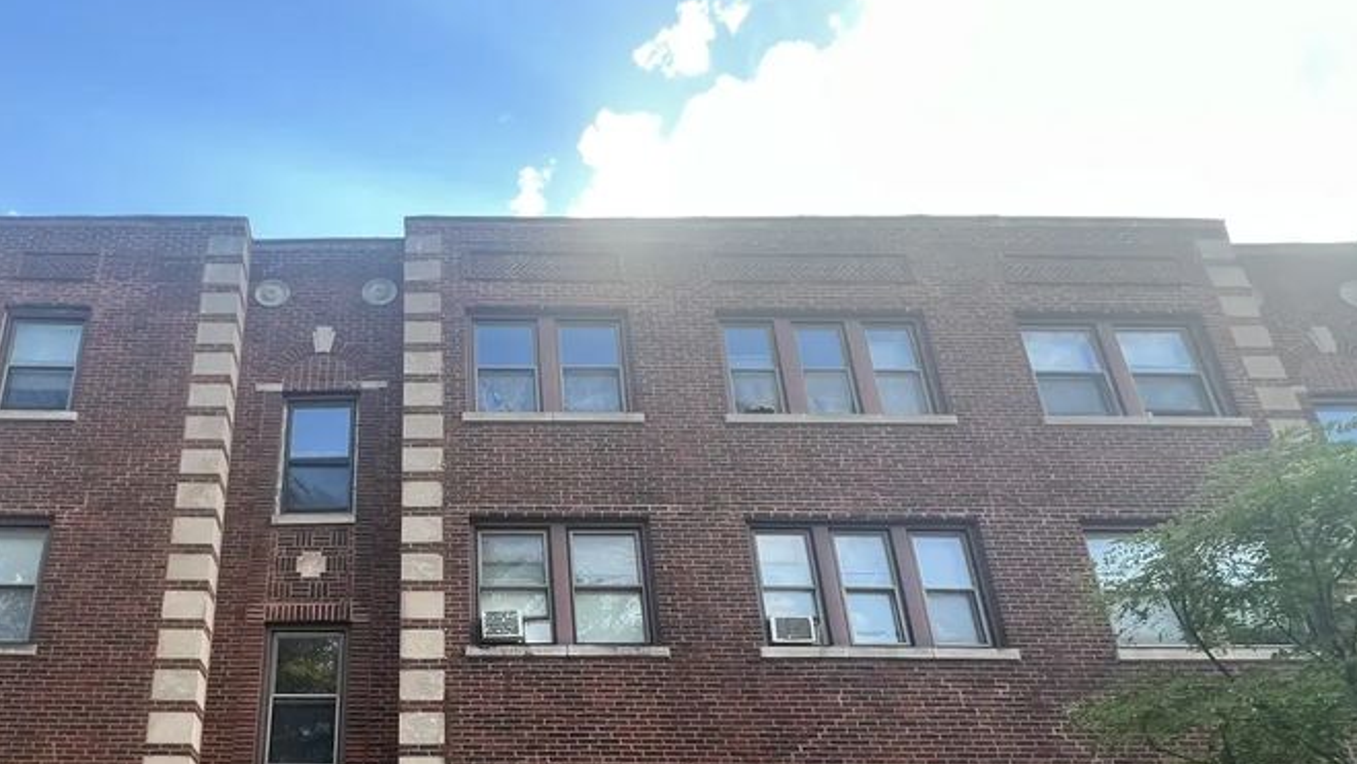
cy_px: 725
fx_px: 792
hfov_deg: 77.5
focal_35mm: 22
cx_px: 412
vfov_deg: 45.3
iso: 40
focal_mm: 1.57
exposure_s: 1/99
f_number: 1.8
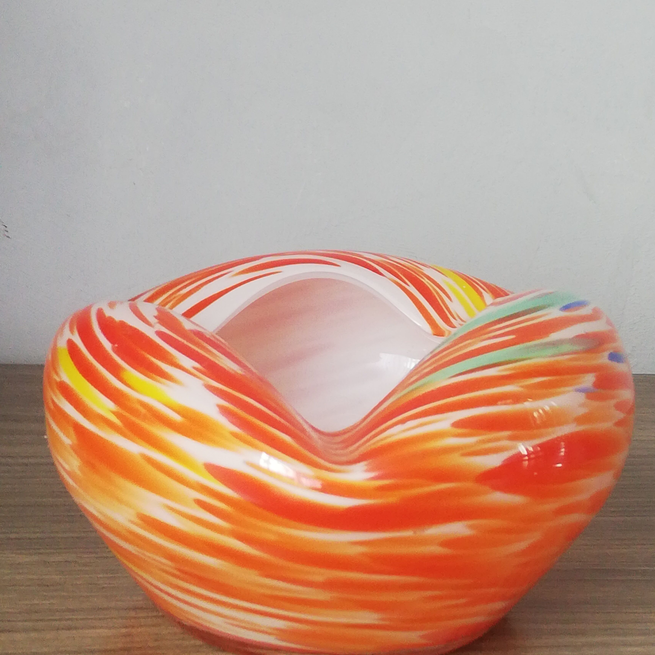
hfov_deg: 22.5
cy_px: 368
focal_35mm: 77
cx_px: 328
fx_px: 1648
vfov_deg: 22.5
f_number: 2.2
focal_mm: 3.81
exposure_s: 1/50
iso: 100
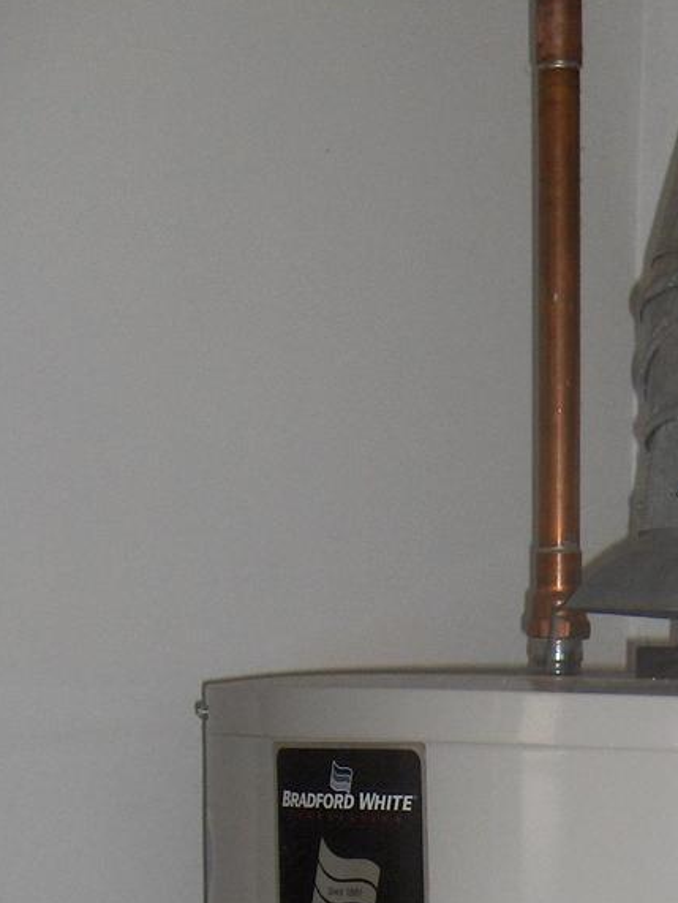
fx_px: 2739
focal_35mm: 105
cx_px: 808
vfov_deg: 17.5
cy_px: 1173
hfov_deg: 13.7
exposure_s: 1/60
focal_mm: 8
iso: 100
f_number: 2.8
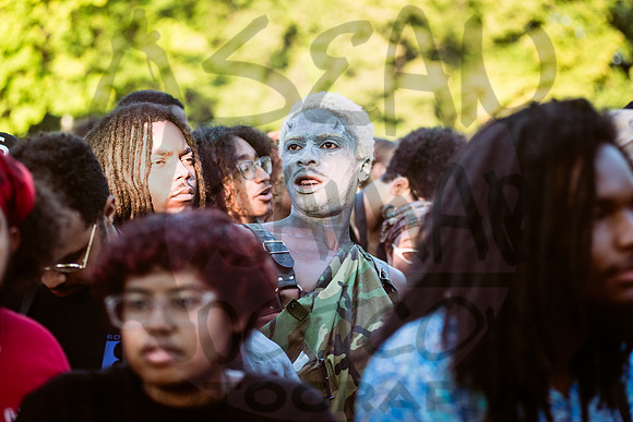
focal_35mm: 92
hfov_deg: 22.1
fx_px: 1618
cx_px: 316
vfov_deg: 14.9
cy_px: 211
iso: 640
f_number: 3.5
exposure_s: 1/400
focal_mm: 92
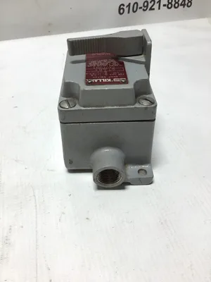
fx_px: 252
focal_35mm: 31
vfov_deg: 58.4
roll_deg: +0.7
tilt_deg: -40.3
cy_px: 141
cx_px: 106
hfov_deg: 45.4
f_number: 2.4
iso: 32
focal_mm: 3.3
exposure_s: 1/120
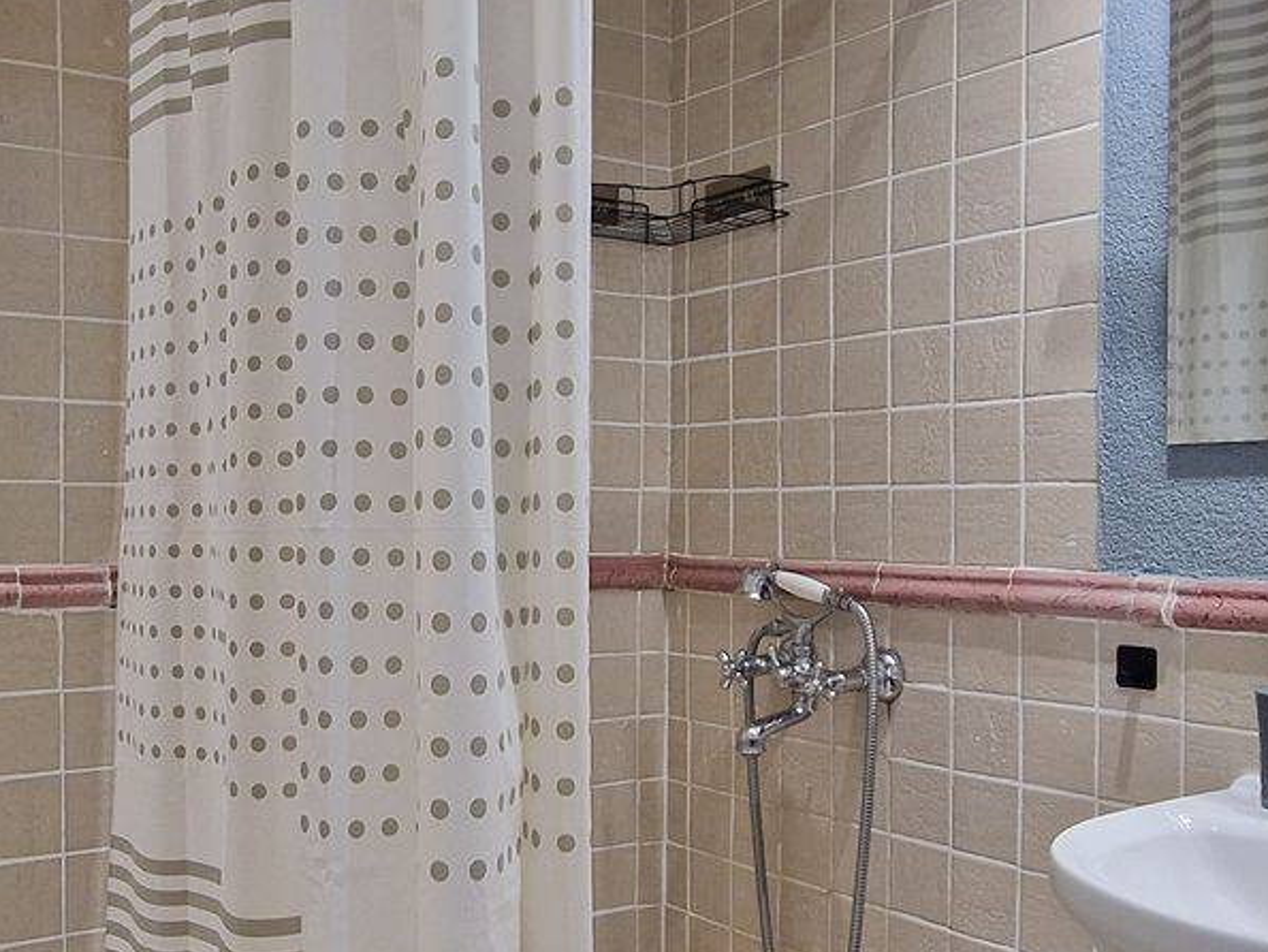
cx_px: 459
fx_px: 1283
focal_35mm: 35
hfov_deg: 51.9
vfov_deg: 40.6
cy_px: 542
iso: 250
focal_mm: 2.2
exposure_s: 1/50
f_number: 2.2
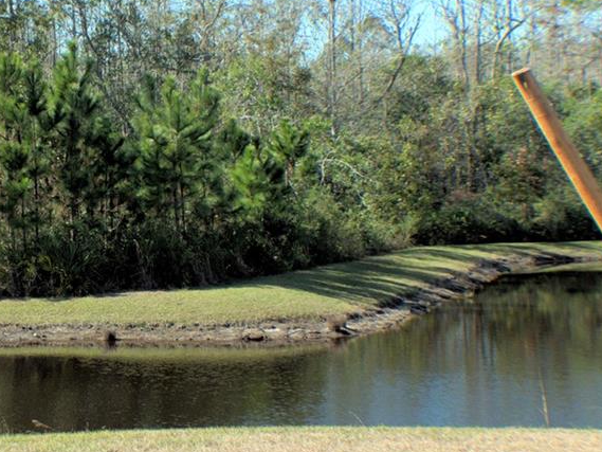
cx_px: 90
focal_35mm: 146
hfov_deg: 13.4
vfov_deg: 10.2
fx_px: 2540
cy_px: 193
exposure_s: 1/250
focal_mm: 36
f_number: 8
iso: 200
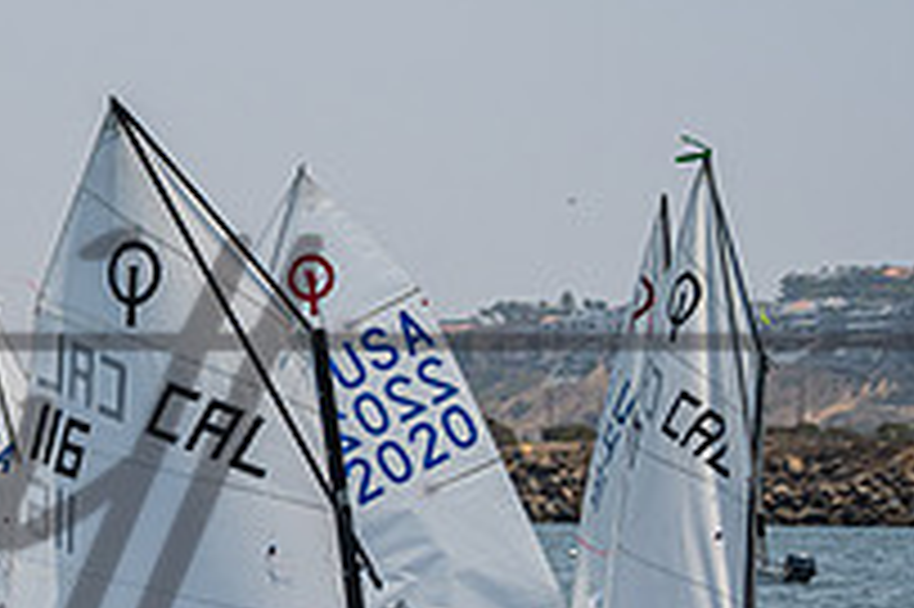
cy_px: 493
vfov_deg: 6.4
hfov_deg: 9.4
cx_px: -313
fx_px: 5454
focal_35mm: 215
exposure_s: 1/2500
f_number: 6
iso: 320
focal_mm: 66
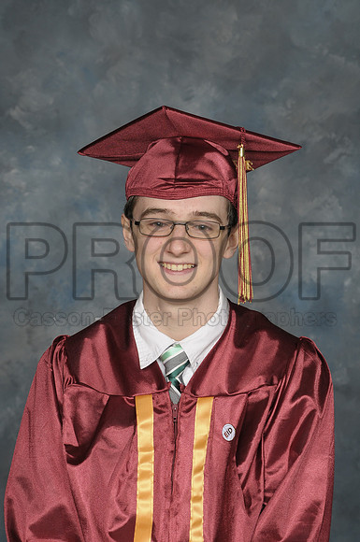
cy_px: 271
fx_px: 1941
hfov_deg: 10.6
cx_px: 180
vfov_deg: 15.9
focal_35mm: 129
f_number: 9
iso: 250
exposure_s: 1/200
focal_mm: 86
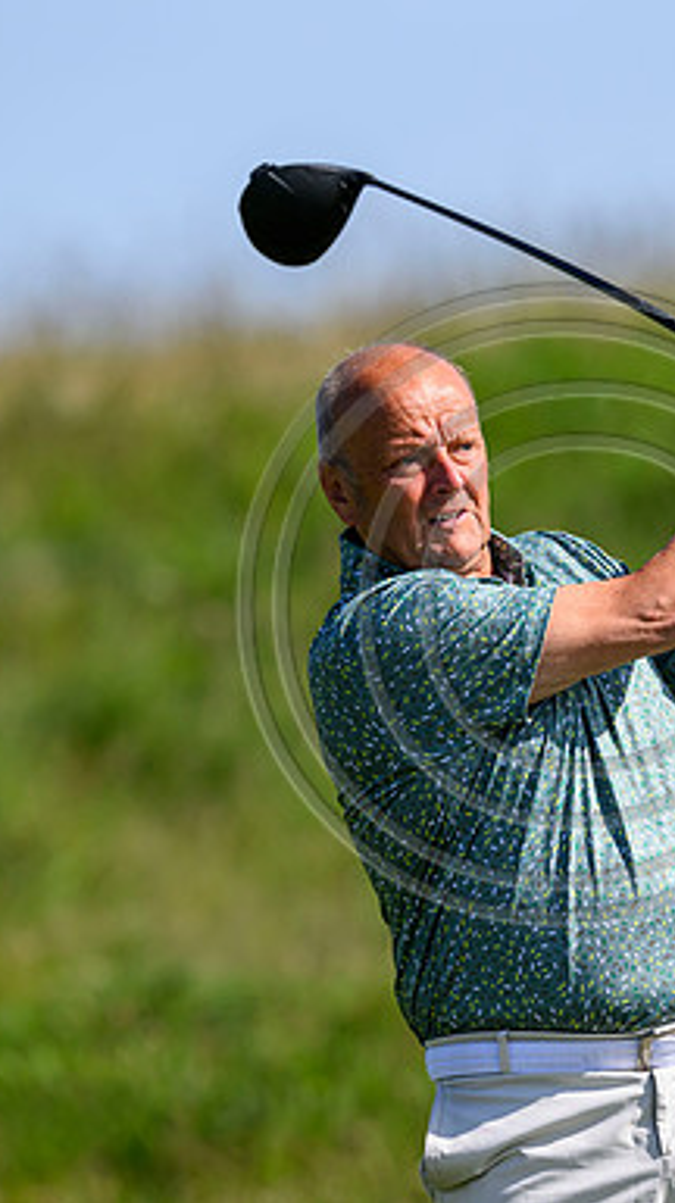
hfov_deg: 1.9
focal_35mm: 632
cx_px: 559
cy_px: 602
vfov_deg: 3.4
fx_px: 20150
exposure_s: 1/4000
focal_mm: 400
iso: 500
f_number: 4.5
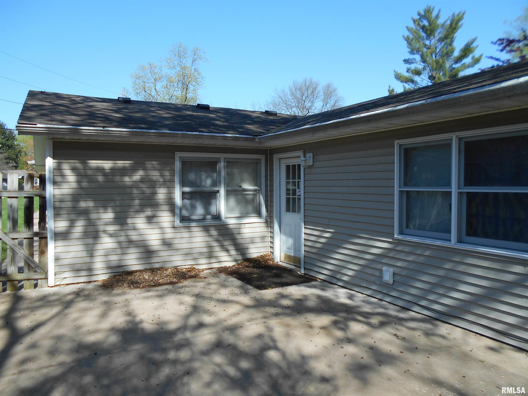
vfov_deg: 53.1
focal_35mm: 26
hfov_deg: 67.3
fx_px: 397
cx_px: 264
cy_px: 198
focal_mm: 4.6
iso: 80
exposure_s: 1/640
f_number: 3.2
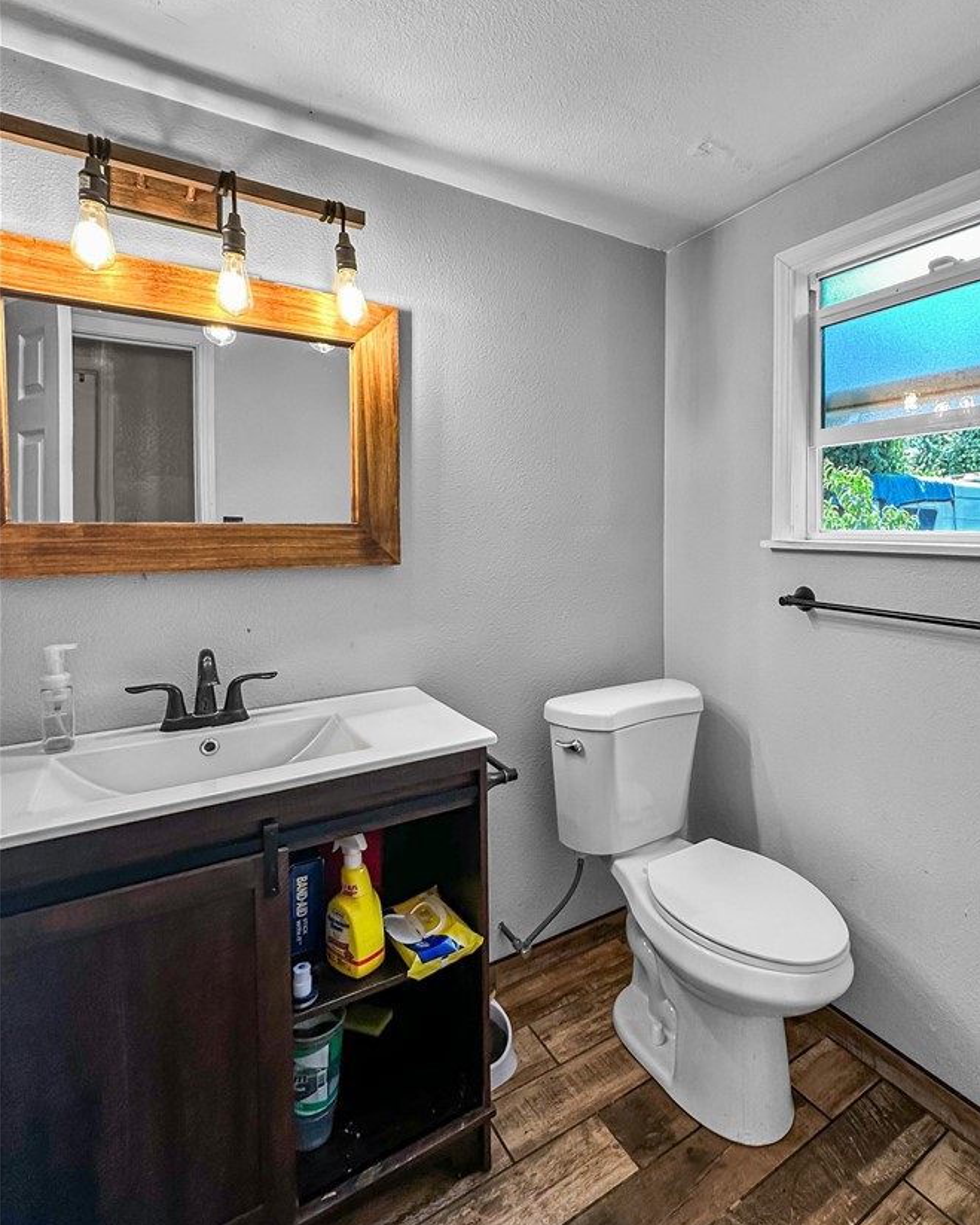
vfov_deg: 89.3
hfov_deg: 76.4
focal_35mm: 17
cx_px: 570
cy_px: 682
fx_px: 616
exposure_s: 1/120
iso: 100
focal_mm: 2.22
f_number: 2.2
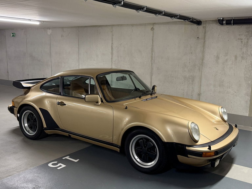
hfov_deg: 71.6
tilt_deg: -11.8
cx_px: 126
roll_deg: +0.7
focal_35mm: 24
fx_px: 175
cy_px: 94
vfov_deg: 56.8
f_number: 1.78
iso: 250
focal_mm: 6.76
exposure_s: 1/100
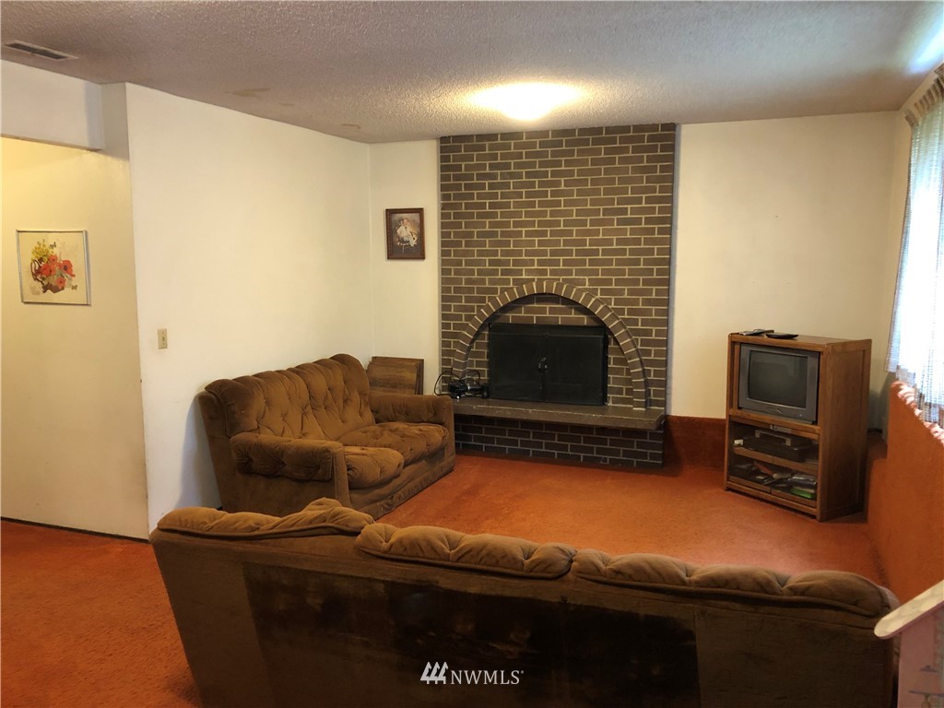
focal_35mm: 28
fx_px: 764
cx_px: 472
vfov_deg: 49.7
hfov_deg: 63.4
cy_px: 354
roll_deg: +0.2
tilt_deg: -7.9
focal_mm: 3.99
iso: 100
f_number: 1.8
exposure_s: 1/8
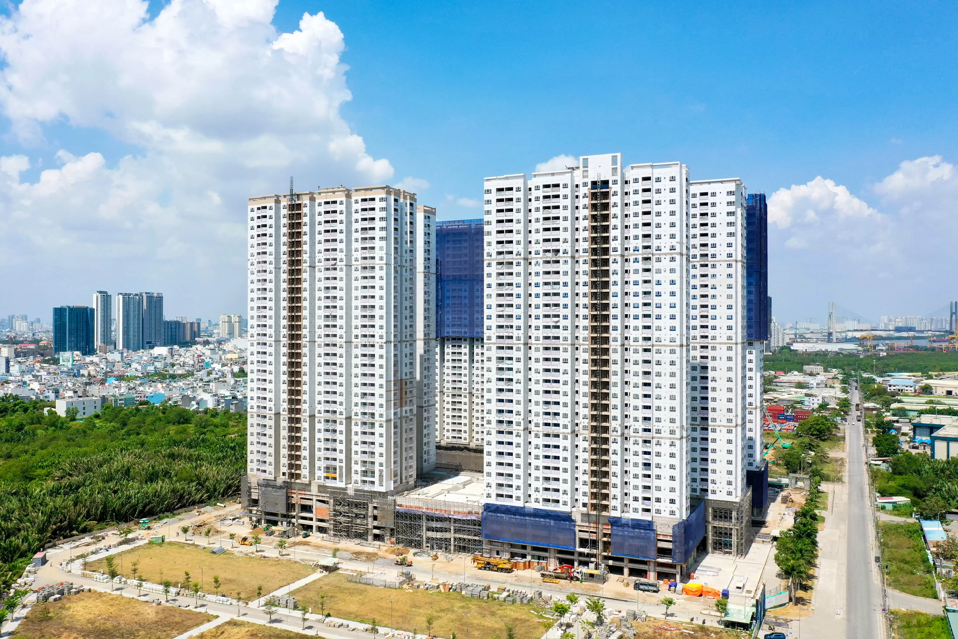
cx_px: 479
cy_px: 320
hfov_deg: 65.5
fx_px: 745
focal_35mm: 28
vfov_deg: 46.4
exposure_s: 1/640
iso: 100
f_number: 6.3
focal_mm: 10.26
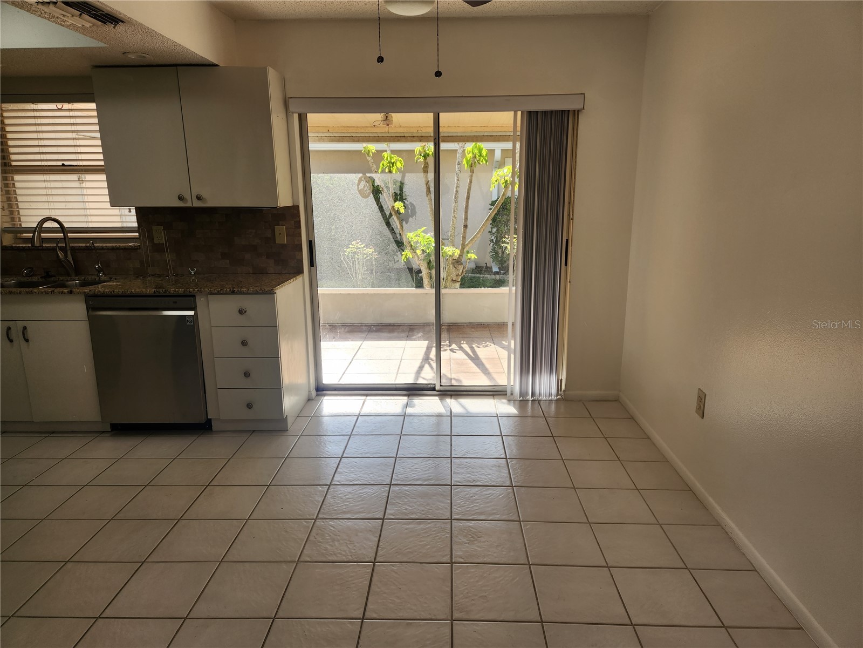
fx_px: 573
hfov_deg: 73.9
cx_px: 432
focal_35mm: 23
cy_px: 324
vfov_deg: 58.9
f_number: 1.8
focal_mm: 5.4
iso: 32
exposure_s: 1/180
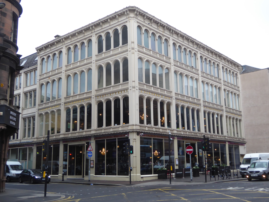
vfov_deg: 34.3
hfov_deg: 44.8
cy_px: 101
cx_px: 134
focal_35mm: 42
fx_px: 326
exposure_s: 1/125
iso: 200
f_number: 3.8
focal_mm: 7.2
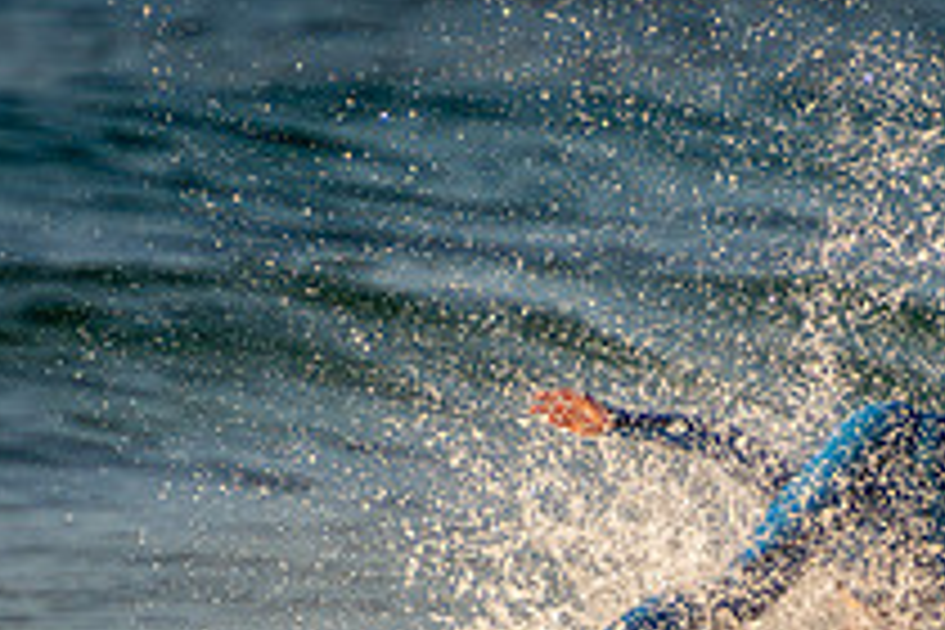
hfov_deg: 1.2
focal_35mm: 1655
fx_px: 43440
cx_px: 837
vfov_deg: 0.8
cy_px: 794
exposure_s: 1/1250
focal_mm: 400
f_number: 5.6
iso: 320
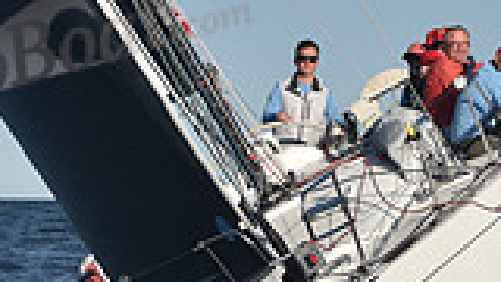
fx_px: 3534
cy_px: 177
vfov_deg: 4.6
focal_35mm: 266
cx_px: 416
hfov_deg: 8.1
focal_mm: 70
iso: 250
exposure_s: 1/640
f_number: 7.1
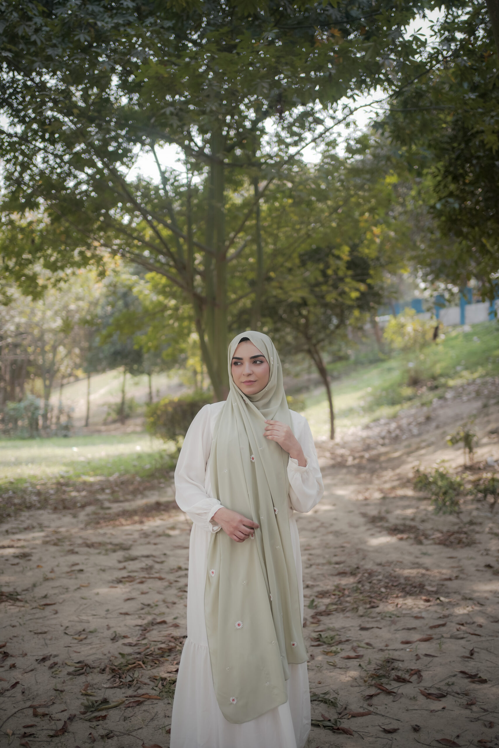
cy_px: 374
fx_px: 728
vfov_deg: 54.4
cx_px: 250
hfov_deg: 37.9
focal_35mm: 35
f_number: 1.8
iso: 125
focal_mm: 35
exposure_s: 1/200
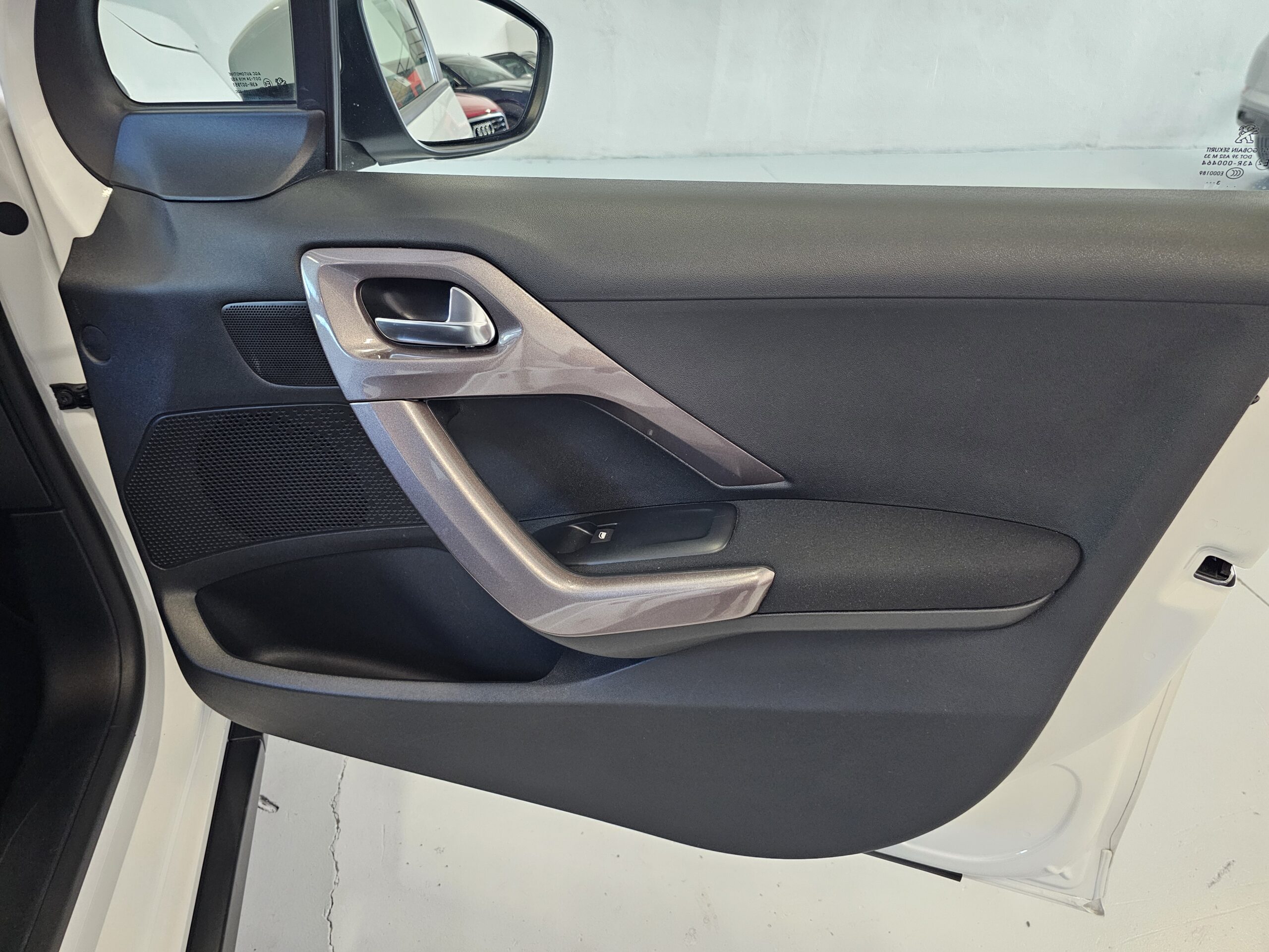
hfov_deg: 73.9
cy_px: 476
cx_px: 634
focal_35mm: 23
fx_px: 843
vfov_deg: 58.9
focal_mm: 6.3
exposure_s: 1/30
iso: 640
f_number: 1.7
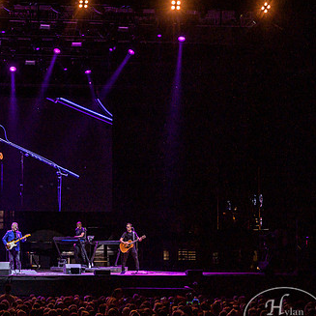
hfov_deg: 14.0
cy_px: 175
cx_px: 18
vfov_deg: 14.2
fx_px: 1270
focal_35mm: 123
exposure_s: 1/200
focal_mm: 70
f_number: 5
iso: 360
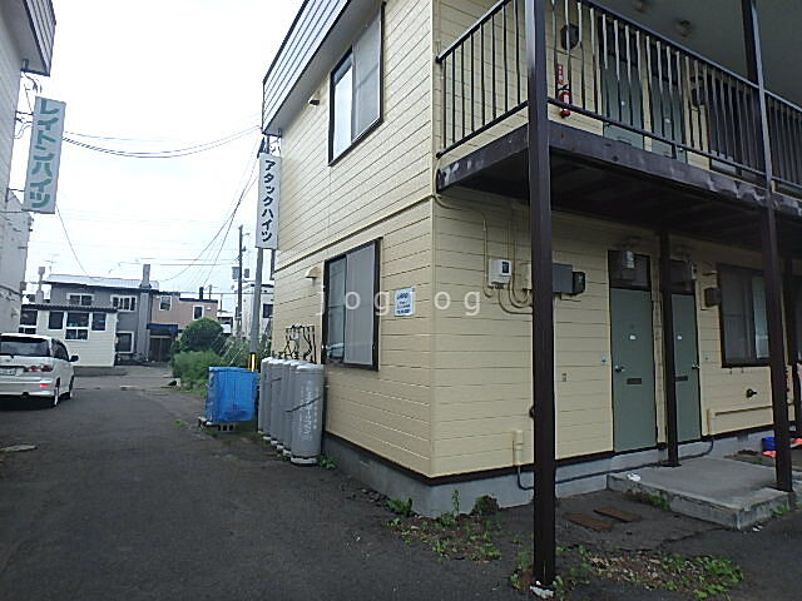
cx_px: 401
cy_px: 300
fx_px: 487
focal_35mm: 21
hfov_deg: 79.0
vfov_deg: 63.4
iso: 125
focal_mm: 3.7
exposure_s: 1/800
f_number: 3.5
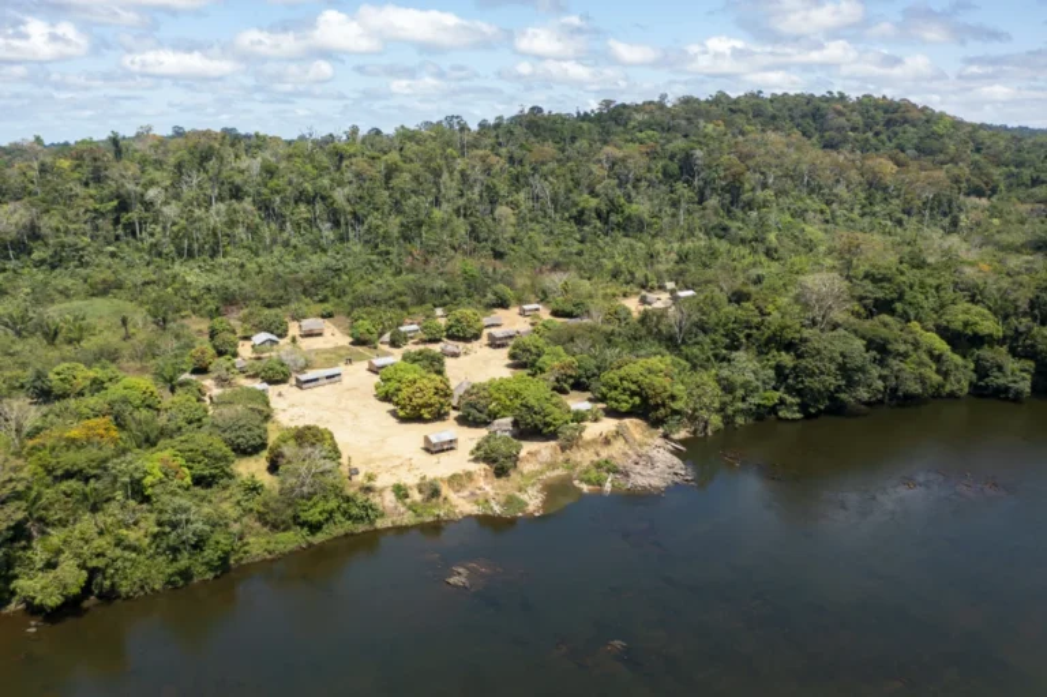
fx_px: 814
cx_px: 524
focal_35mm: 28
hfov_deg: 65.5
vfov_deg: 46.3
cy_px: 348
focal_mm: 10.26
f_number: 3.2
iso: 100
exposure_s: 1/160
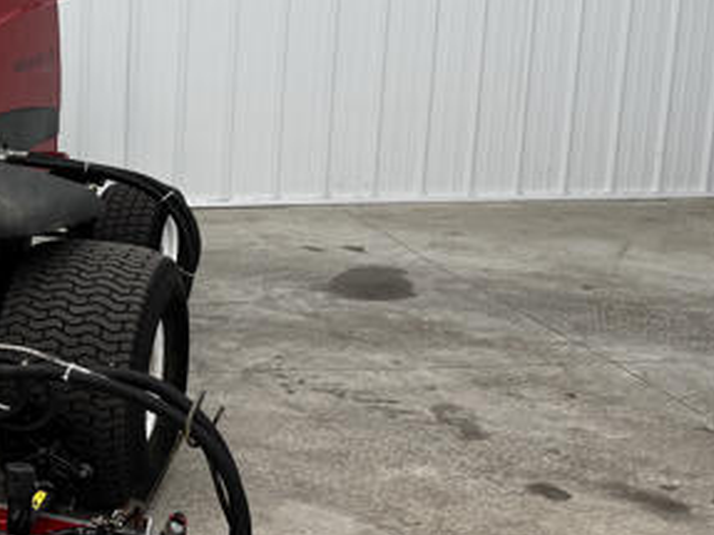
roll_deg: +0.2
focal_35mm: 67
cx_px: -169
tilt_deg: -12.2
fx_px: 1381
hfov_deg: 25.6
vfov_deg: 21.8
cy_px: 162
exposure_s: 1/121
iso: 50
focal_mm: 6.76
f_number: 1.78
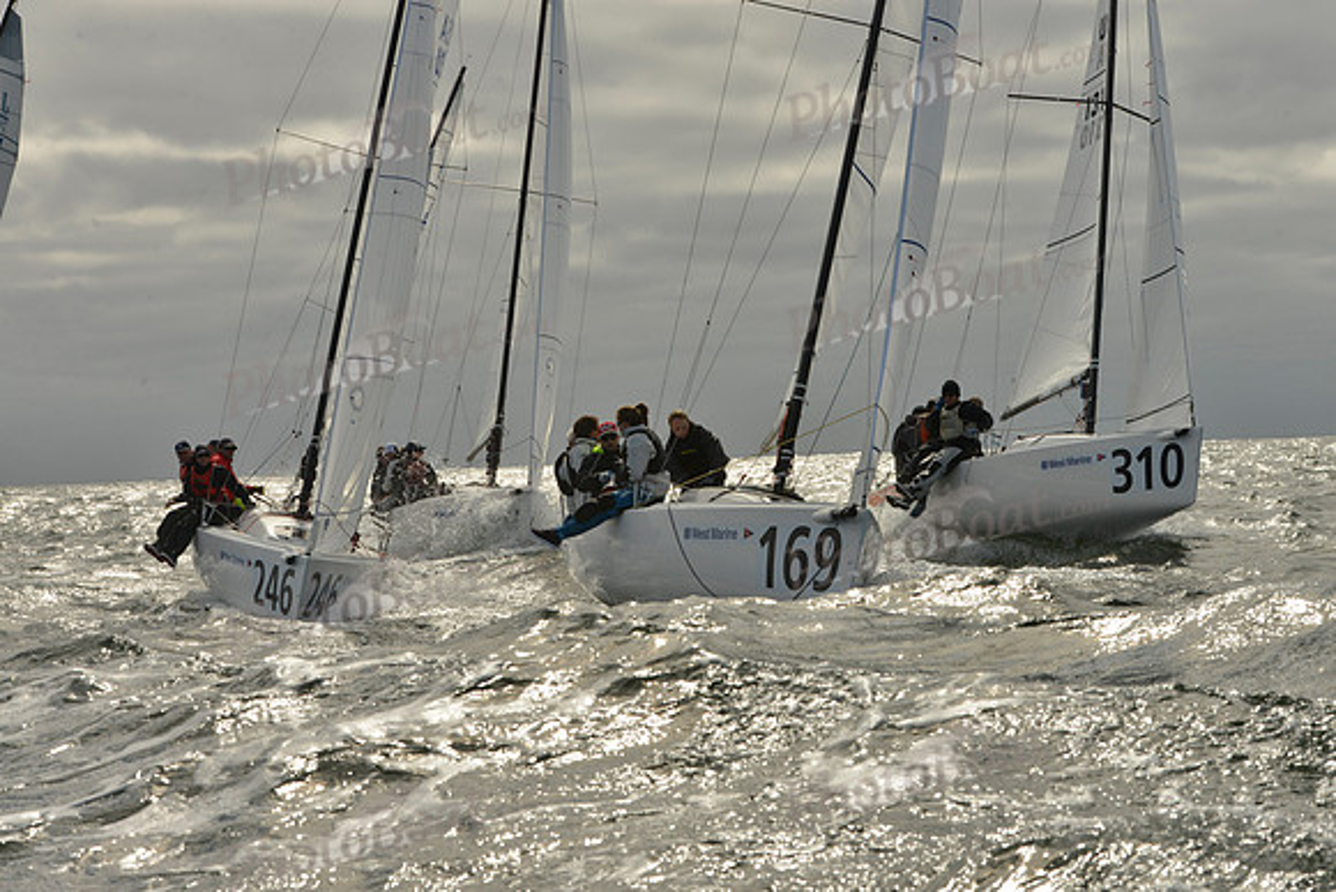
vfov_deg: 19.5
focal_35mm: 70
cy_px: 446
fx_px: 2598
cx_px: 668
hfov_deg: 28.8
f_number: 16
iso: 400
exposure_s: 1/1000
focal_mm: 70
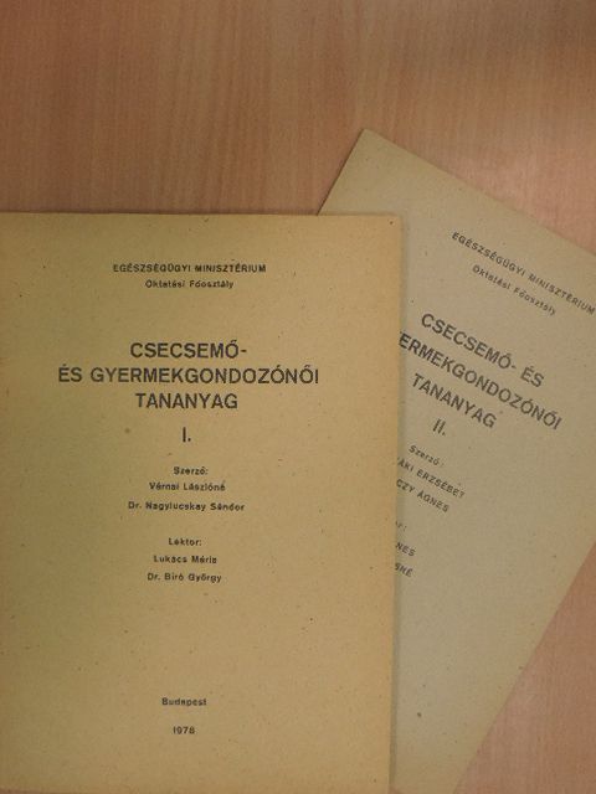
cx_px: 298
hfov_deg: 42.9
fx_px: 758
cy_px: 397
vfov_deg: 55.4
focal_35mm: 33
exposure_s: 1/125
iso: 640
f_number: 3.2
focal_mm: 5.8
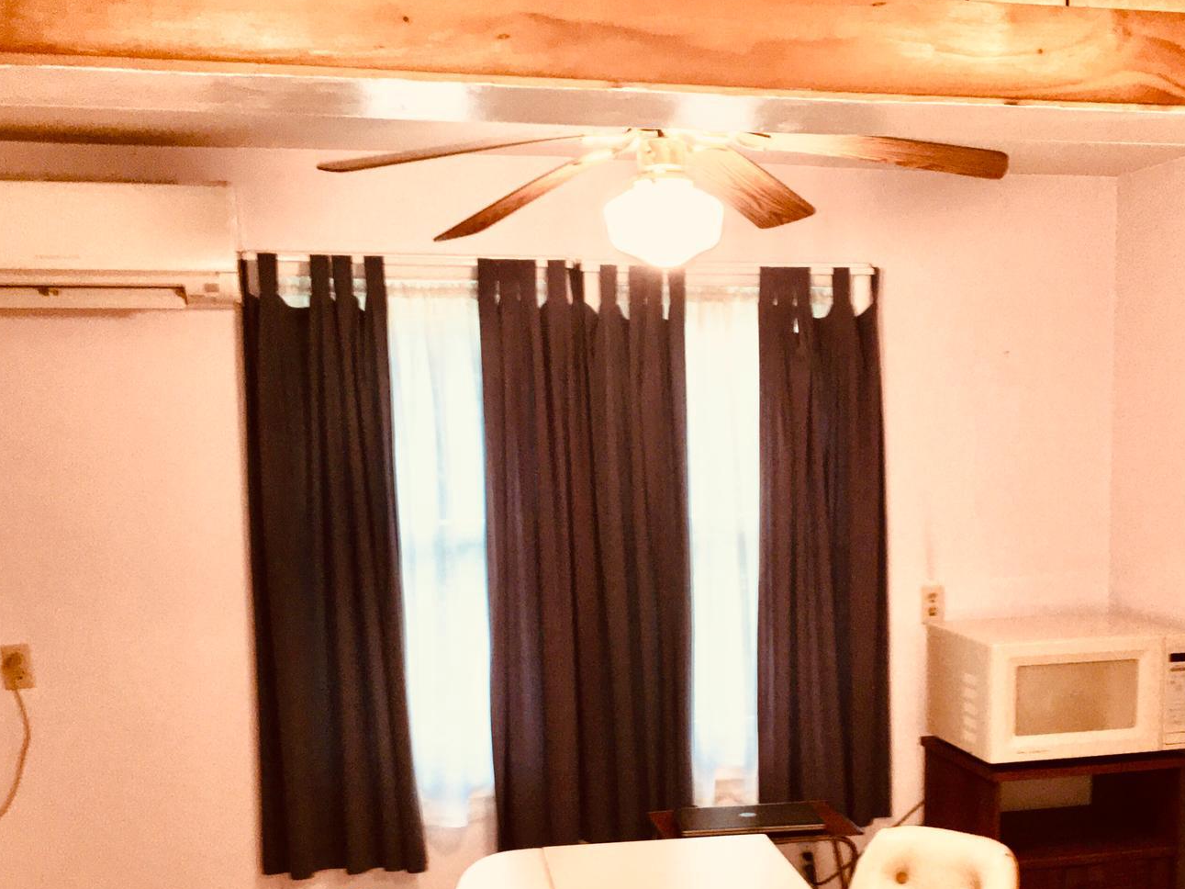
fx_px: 1575
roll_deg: +0.4
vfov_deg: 30.9
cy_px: 681
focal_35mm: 46
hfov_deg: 40.8
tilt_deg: -7.4
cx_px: 769
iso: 50
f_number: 2.2
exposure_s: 1/20
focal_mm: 4.15
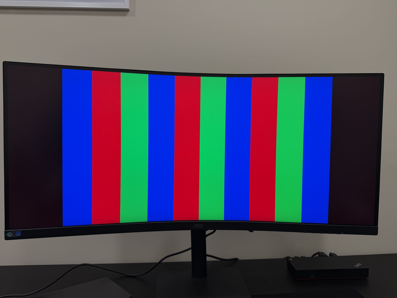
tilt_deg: -3.5
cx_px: 198
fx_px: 275
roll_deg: +1.1
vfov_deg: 56.8
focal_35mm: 24
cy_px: 149
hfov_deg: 71.6
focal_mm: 6.76
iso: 100
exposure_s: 1/121
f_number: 1.78
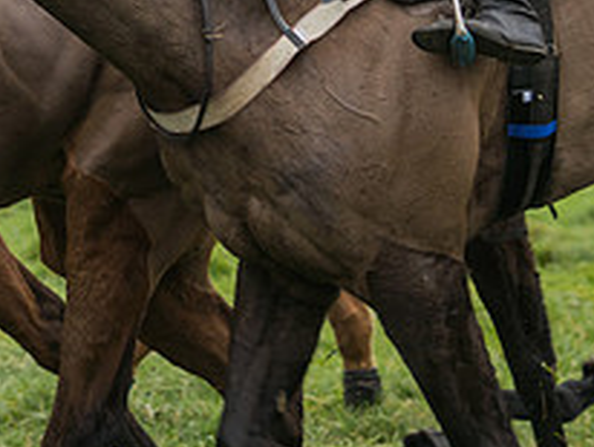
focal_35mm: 284
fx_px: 4879
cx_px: 208
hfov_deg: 7.0
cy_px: -91
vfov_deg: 5.2
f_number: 2.8
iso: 400
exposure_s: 1/1000
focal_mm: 70
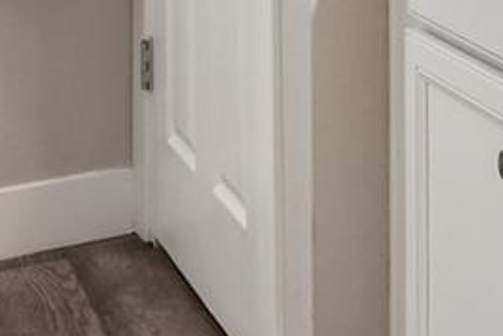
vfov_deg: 12.3
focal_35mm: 98
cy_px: -349
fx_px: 1370
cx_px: 677
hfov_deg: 19.1
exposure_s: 1/30
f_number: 8
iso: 320
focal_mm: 11
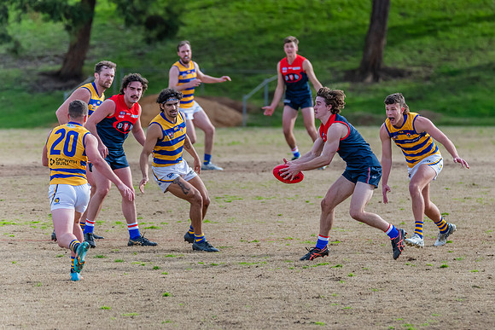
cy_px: 167
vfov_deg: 2.8
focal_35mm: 489
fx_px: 6722
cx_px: 342
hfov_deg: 4.2
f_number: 6
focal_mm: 350
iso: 1000
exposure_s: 1/1600
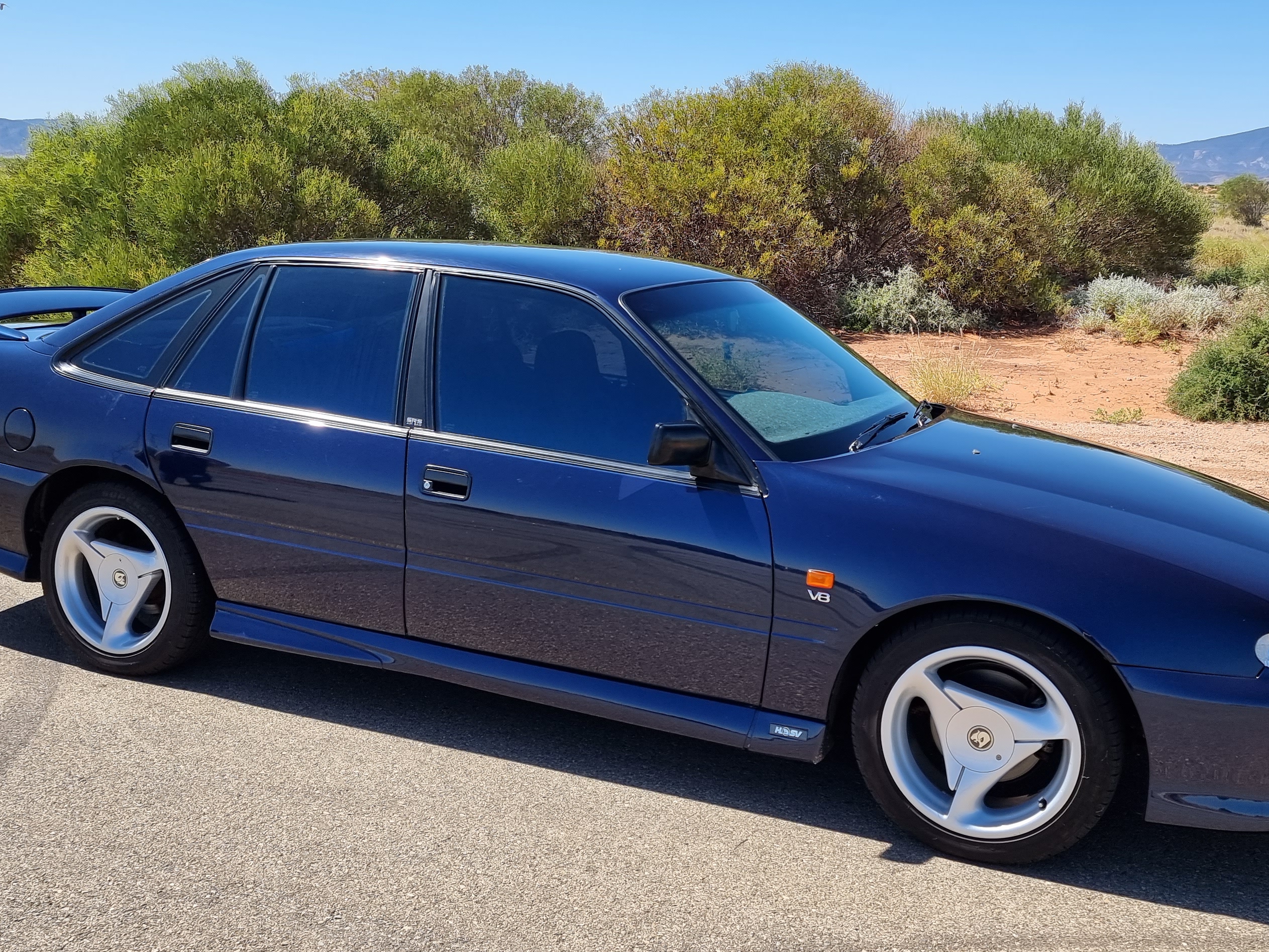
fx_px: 1393
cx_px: 667
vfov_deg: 37.7
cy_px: 447
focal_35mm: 38
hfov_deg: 49.0
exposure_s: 1/798
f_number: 1.8
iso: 50
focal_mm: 6.7
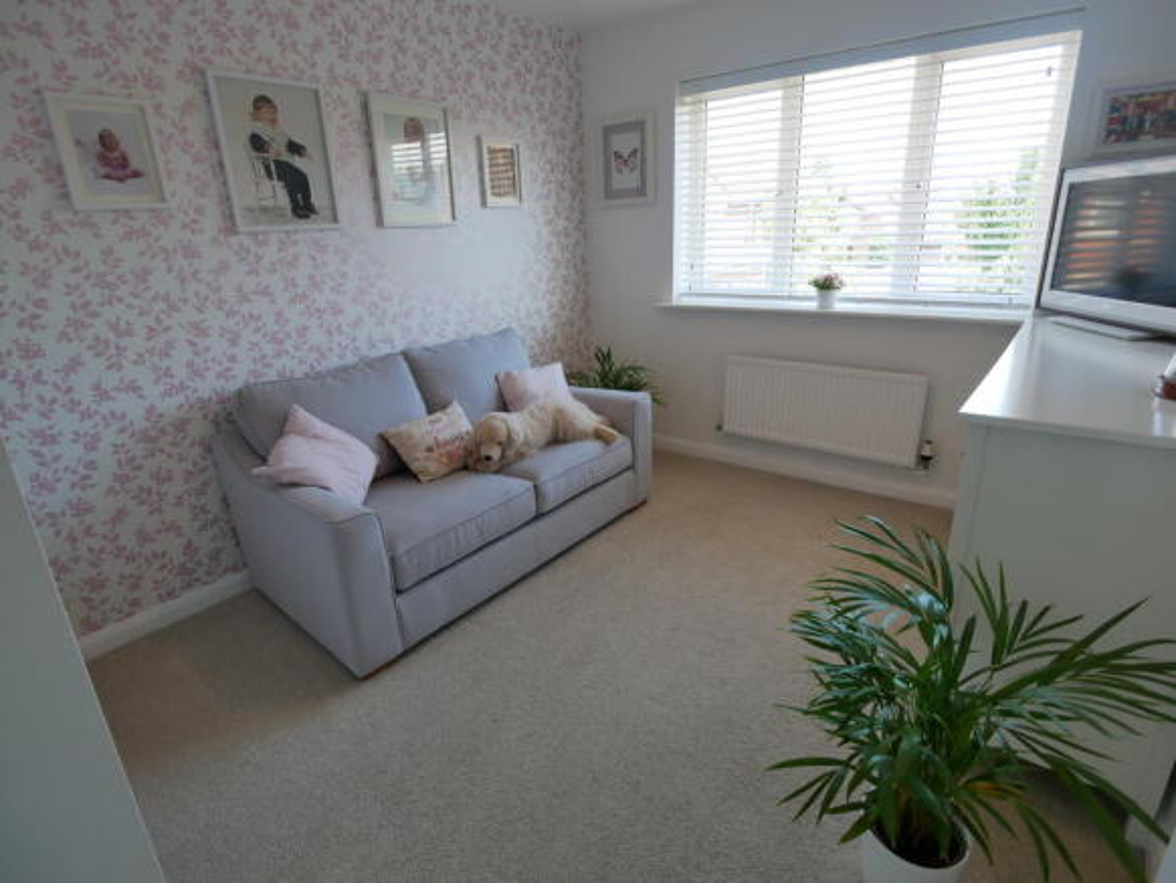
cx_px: 588
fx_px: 612
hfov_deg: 87.7
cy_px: 442
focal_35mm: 18
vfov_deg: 71.6
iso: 200
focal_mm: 9
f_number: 4
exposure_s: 1/60
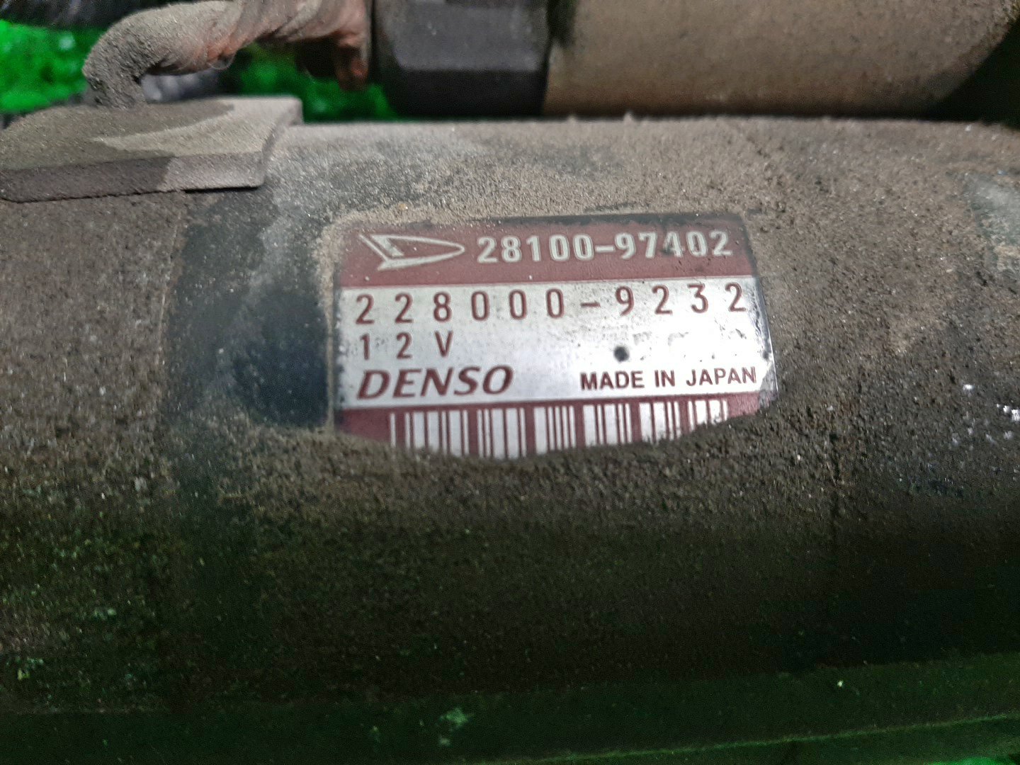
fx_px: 766
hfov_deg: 67.3
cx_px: 510
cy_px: 382
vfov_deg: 53.1
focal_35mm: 26
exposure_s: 1/25
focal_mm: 3.93
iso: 240
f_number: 1.7
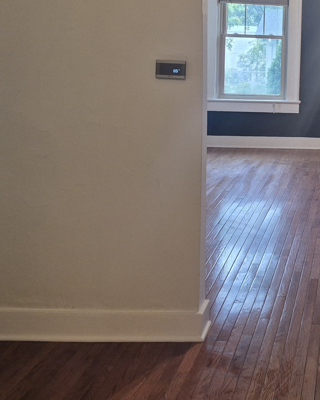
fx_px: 616
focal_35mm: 52
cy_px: 58
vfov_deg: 34.4
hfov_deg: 25.8
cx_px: 393
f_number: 1.8
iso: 400
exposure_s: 1/120
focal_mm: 5.4
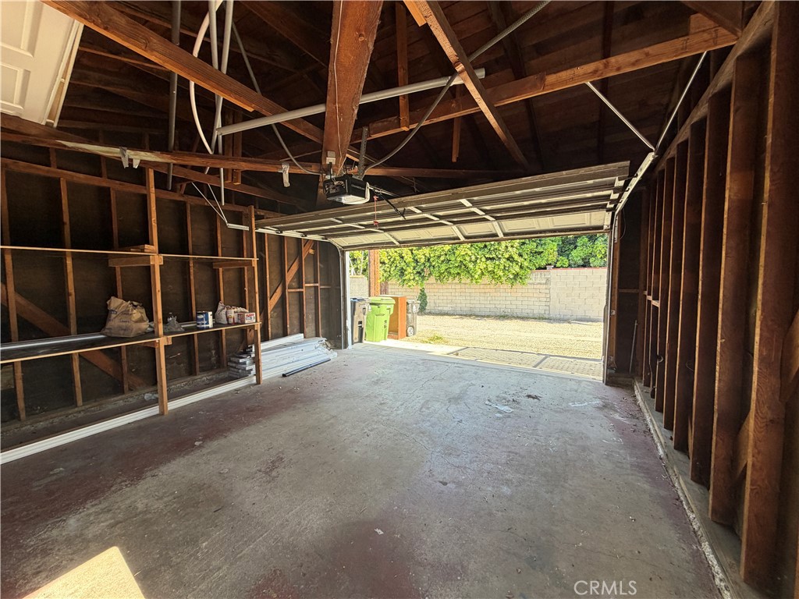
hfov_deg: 102.1
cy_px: 300
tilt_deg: -2.8
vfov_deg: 85.7
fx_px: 323
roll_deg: +1.2
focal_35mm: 14
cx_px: 400
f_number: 2.2
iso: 125
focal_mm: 2.22
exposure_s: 1/121
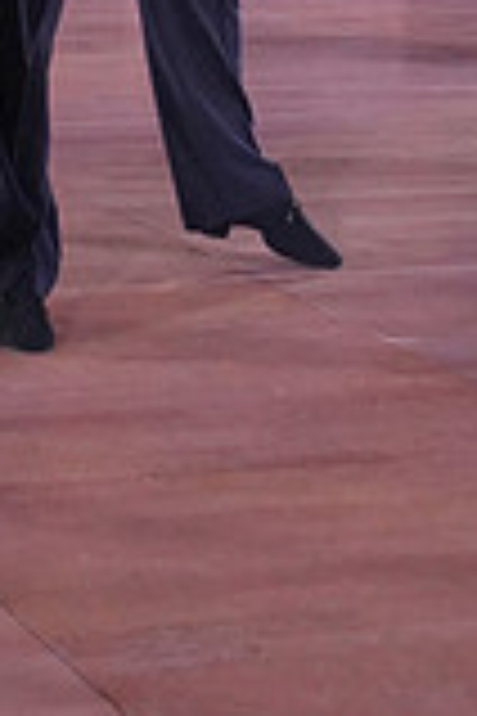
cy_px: -266
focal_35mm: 124
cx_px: -119
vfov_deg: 15.6
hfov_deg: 10.8
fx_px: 2464
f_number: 4
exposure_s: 1/400
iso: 1600
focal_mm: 23
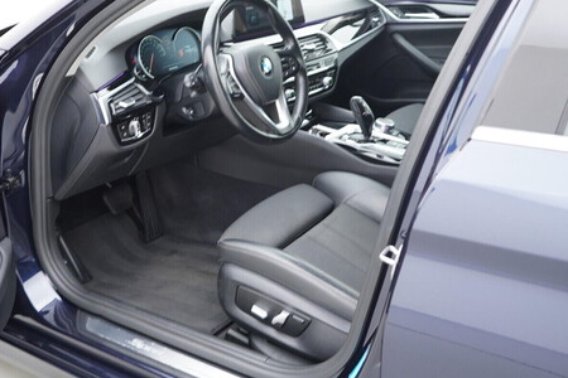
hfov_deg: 44.4
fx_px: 694
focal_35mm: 44
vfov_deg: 30.4
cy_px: 148
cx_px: 254
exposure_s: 1/40
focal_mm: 24
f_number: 2.8
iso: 320
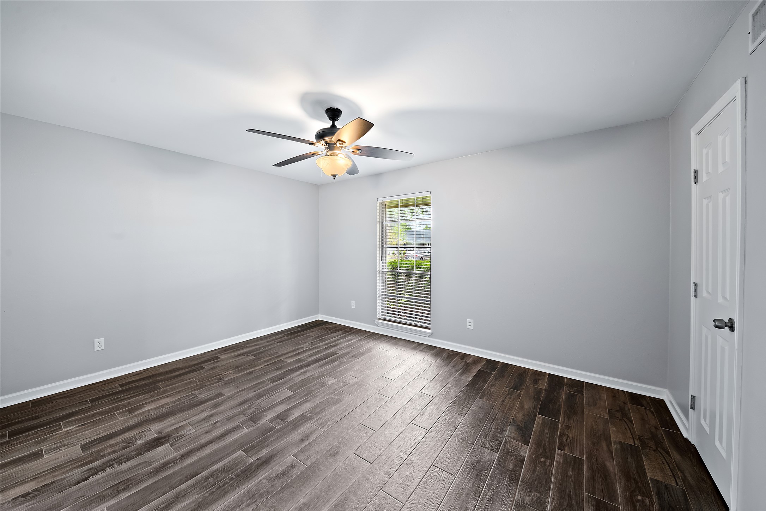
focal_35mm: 12
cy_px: 256
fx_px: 255
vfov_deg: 90.0
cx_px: 383
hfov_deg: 112.6
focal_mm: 12
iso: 800
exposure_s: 1/2
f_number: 8
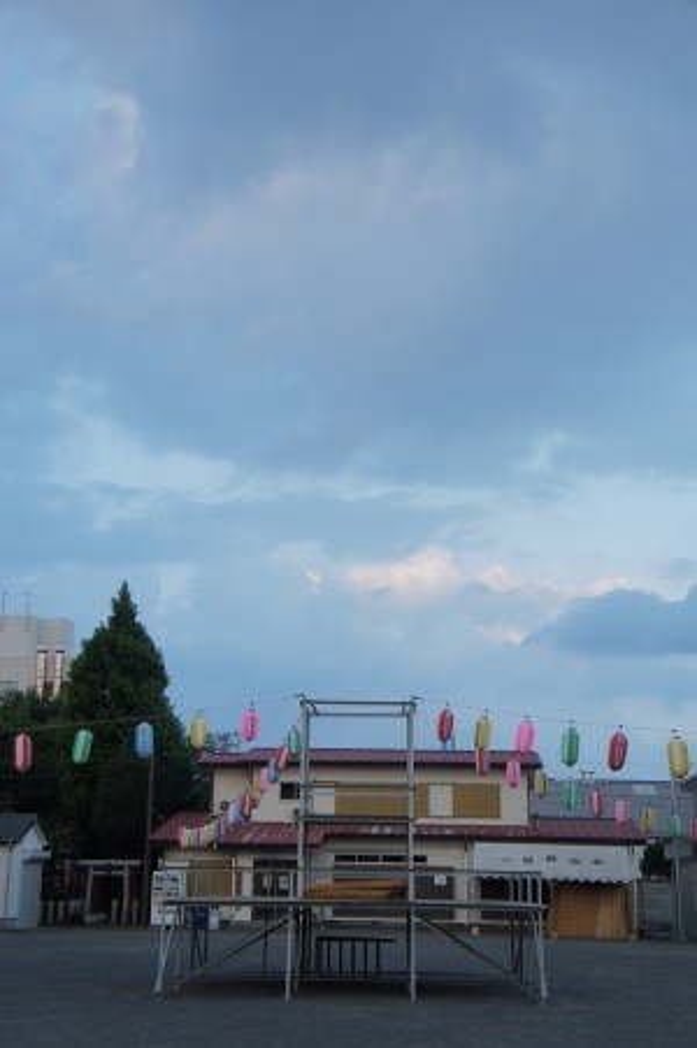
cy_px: 524
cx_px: 348
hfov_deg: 25.7
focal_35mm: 52
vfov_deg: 37.9
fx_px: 1527
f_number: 5
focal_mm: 35
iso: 200
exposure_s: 1/200
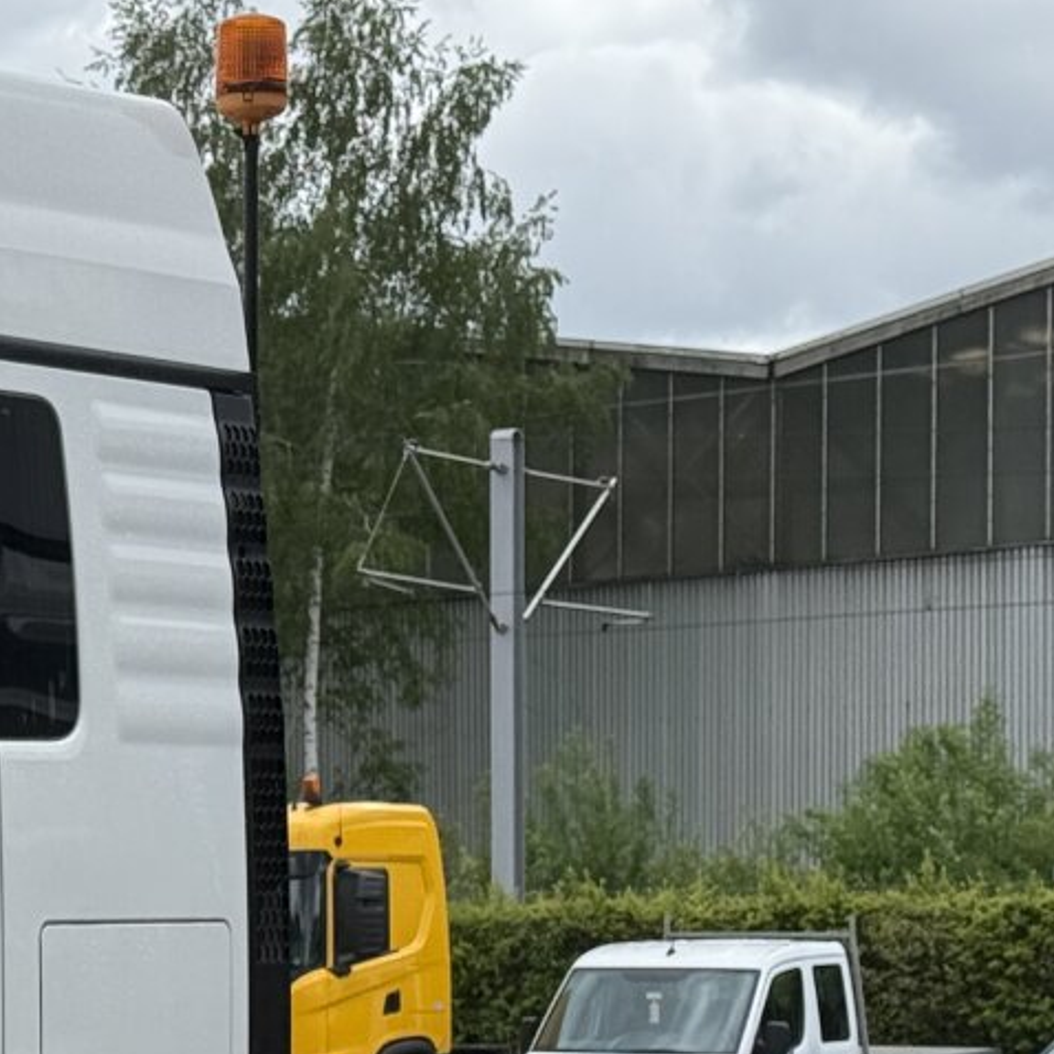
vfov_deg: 12.2
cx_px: -287
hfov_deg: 12.0
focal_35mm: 142
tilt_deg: +2.1
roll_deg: -0.3
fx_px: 4892
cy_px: 911
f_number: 1.78
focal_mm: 6.76
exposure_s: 1/3378
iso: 64
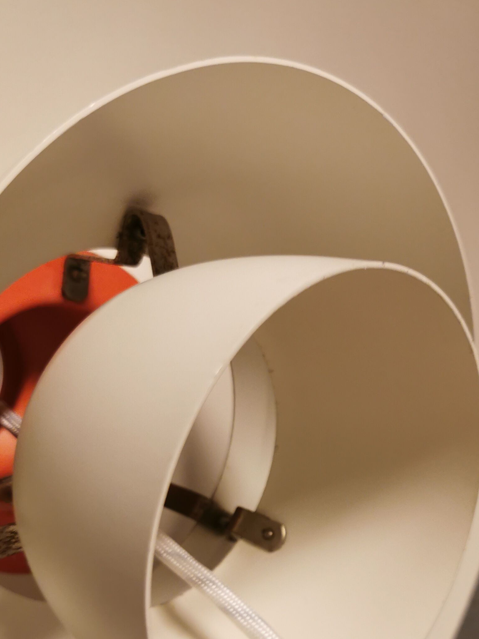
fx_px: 886
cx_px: 284
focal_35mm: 48
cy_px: 502
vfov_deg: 38.3
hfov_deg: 30.2
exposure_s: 1/50
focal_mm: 5.56
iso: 125
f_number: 1.6
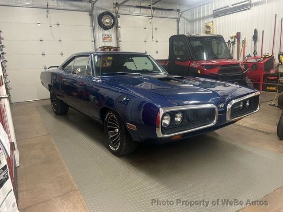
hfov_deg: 67.3
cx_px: 142
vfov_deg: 53.1
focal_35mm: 26
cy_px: 106
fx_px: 213
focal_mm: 5.7
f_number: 1.5
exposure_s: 1/60
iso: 160
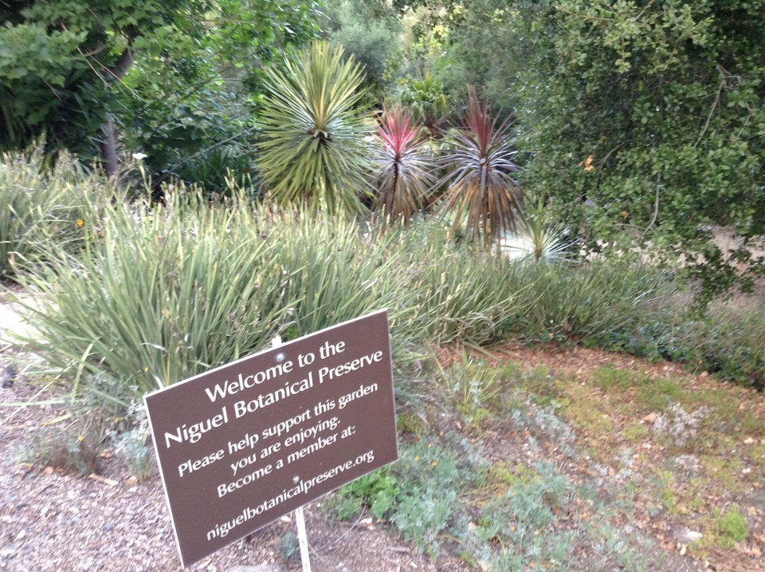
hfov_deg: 55.4
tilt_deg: -25.4
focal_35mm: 33
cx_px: 382
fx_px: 728
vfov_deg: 42.8
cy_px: 286
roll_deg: +0.1
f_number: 2.4
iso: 80
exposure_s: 1/24
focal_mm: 3.3
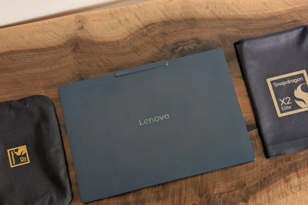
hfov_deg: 38.2
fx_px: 445
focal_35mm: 52
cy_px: 108
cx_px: 154
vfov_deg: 26.0
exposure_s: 1/23.8
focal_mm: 6.9
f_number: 1.68
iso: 40
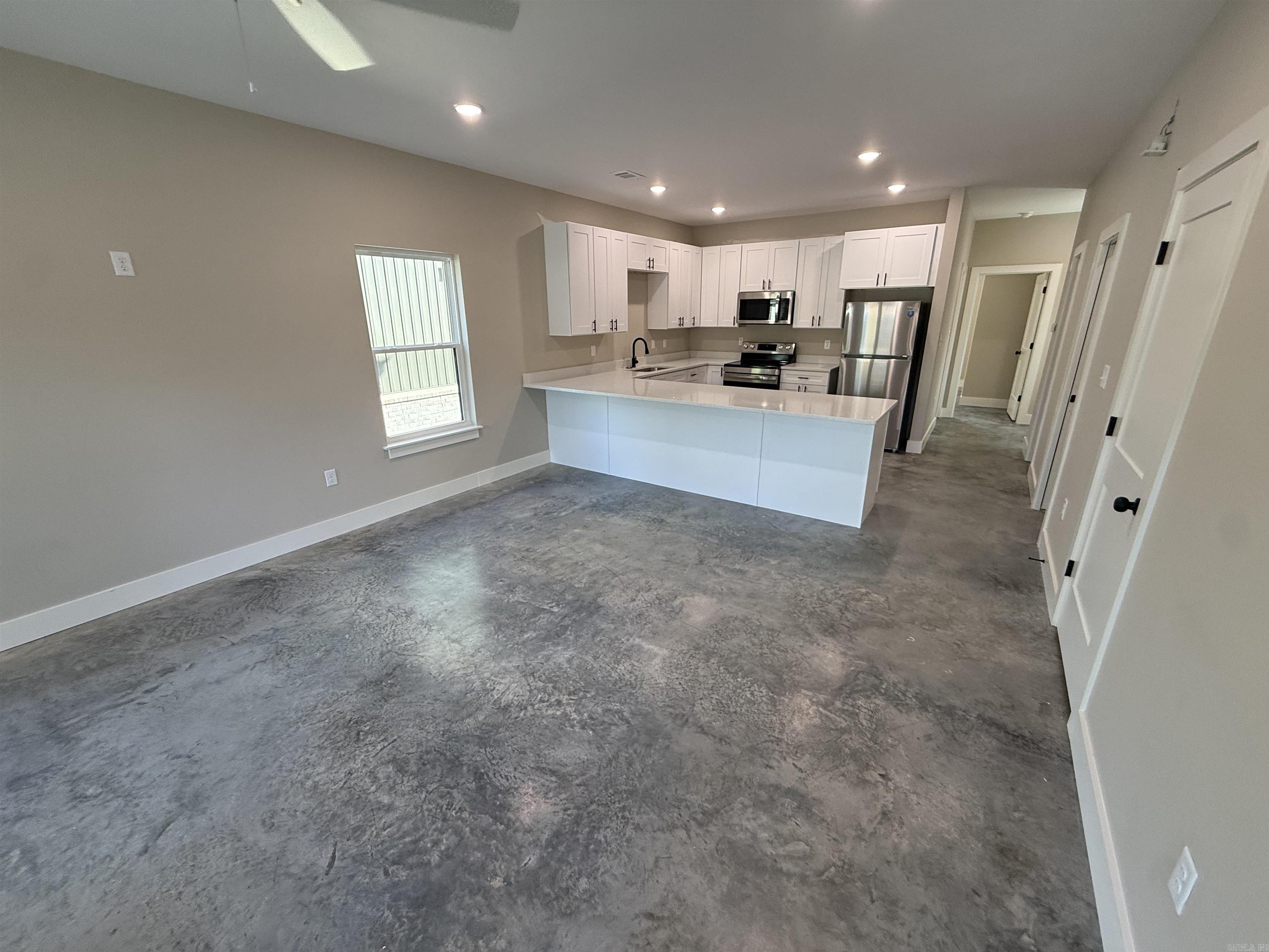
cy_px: 476
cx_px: 634
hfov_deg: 102.1
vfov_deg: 85.7
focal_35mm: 14
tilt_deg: -18.8
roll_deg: +3.1
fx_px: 513
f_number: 2.2
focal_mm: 2.22
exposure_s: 1/120
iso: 160
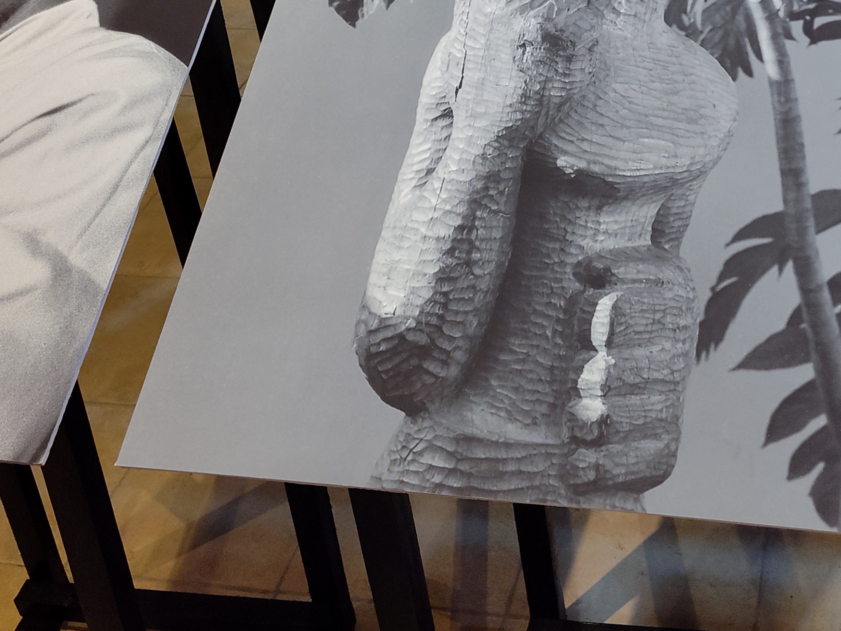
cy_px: 44
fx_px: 1361
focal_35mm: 56
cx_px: 570
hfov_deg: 34.0
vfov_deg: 25.2
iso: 666
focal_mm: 5.56
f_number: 1.8
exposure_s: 1/50
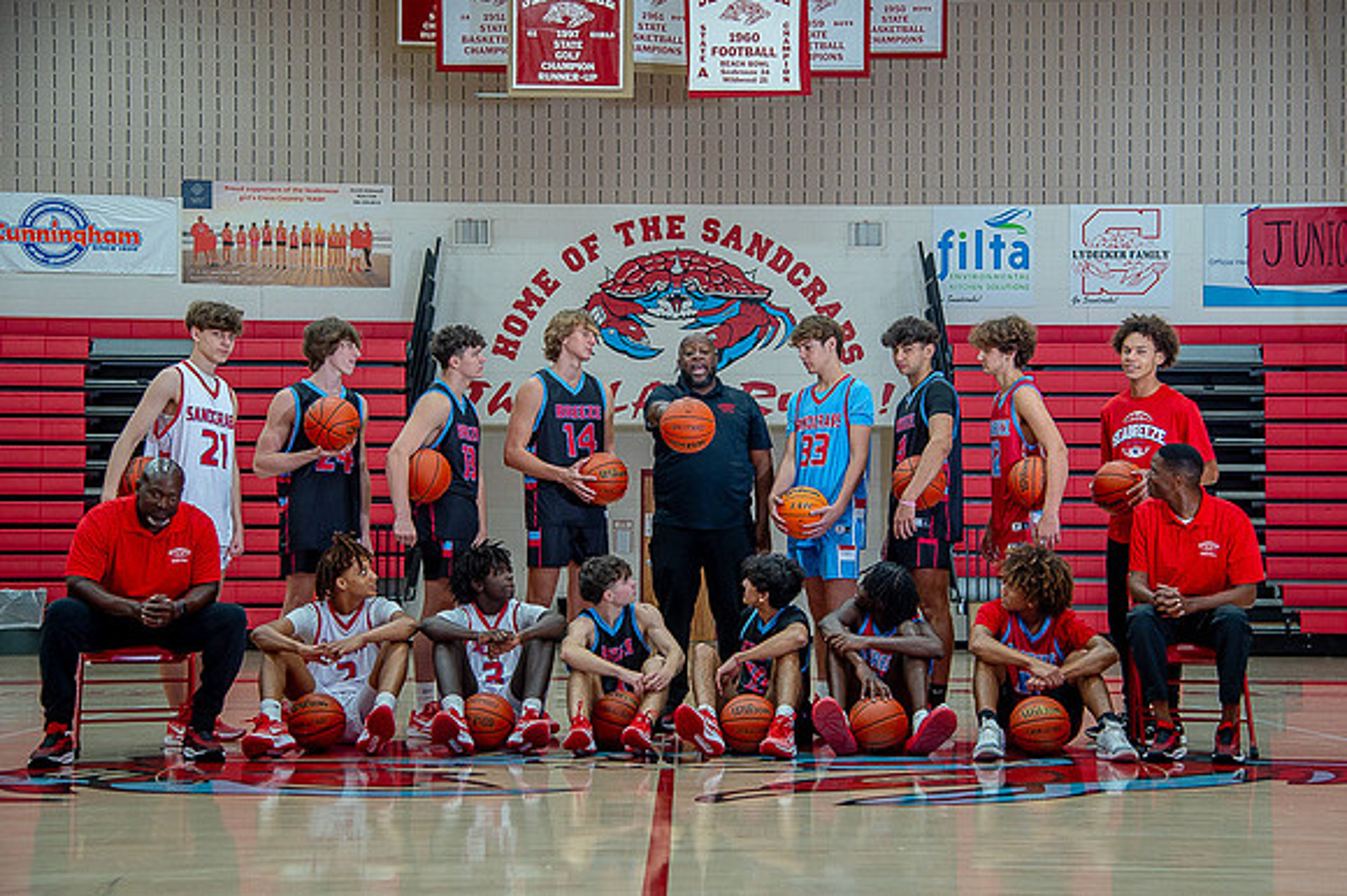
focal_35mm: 57
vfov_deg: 23.7
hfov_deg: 35.0
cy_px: 481
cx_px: 716
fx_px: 2134
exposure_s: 1/250
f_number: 4
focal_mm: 52
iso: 800
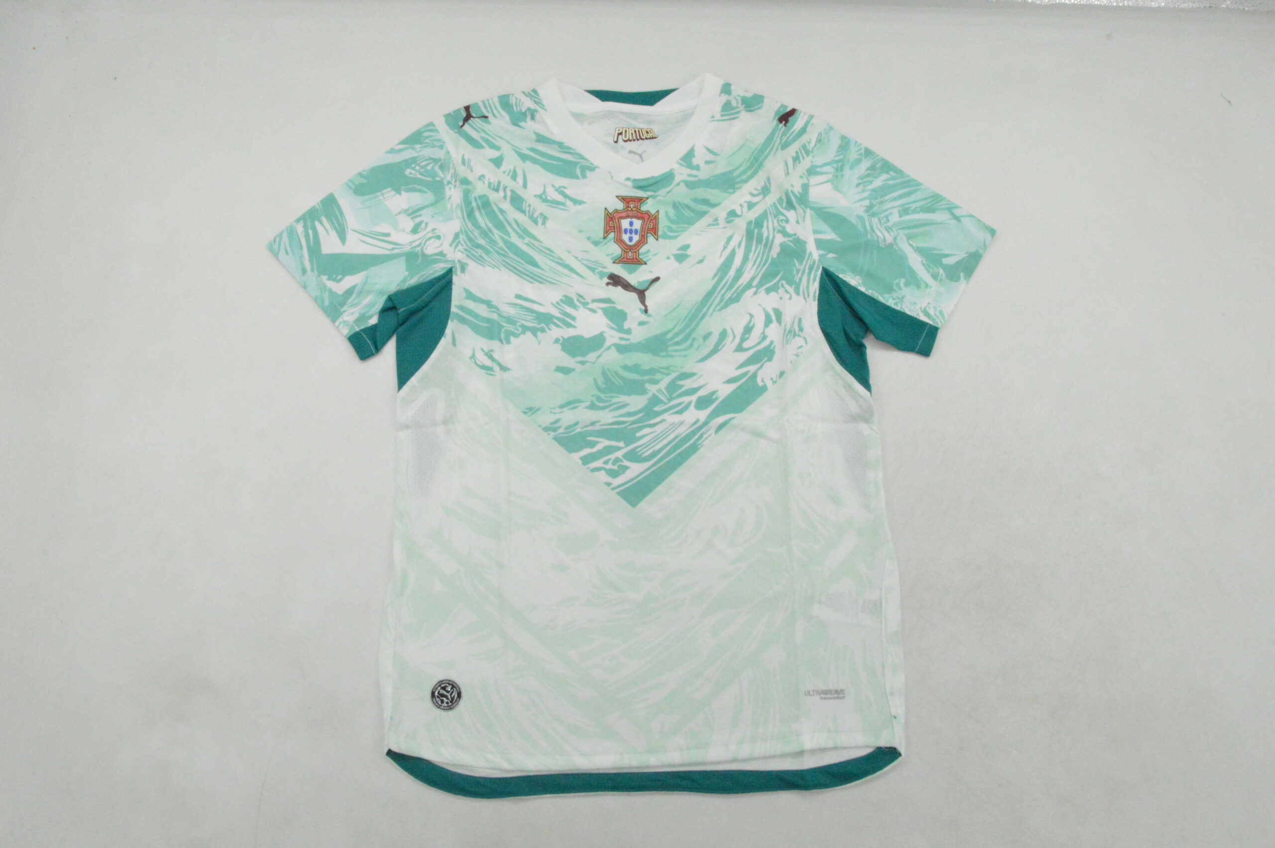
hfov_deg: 59.5
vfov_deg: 41.6
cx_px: 638
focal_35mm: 32
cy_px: 424
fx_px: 1115
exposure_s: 1/200
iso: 6400
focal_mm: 21
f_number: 25
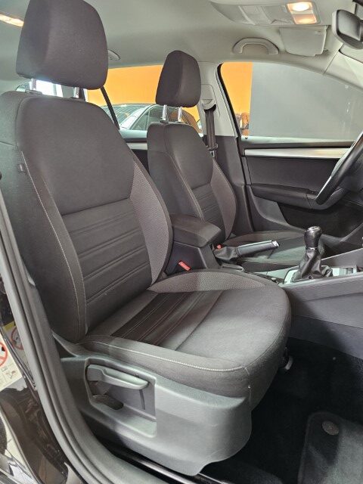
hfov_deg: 58.9
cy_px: 242
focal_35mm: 23
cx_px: 182
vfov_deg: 73.9
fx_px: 322
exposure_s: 1/100
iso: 1000
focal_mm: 6.3
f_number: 1.7
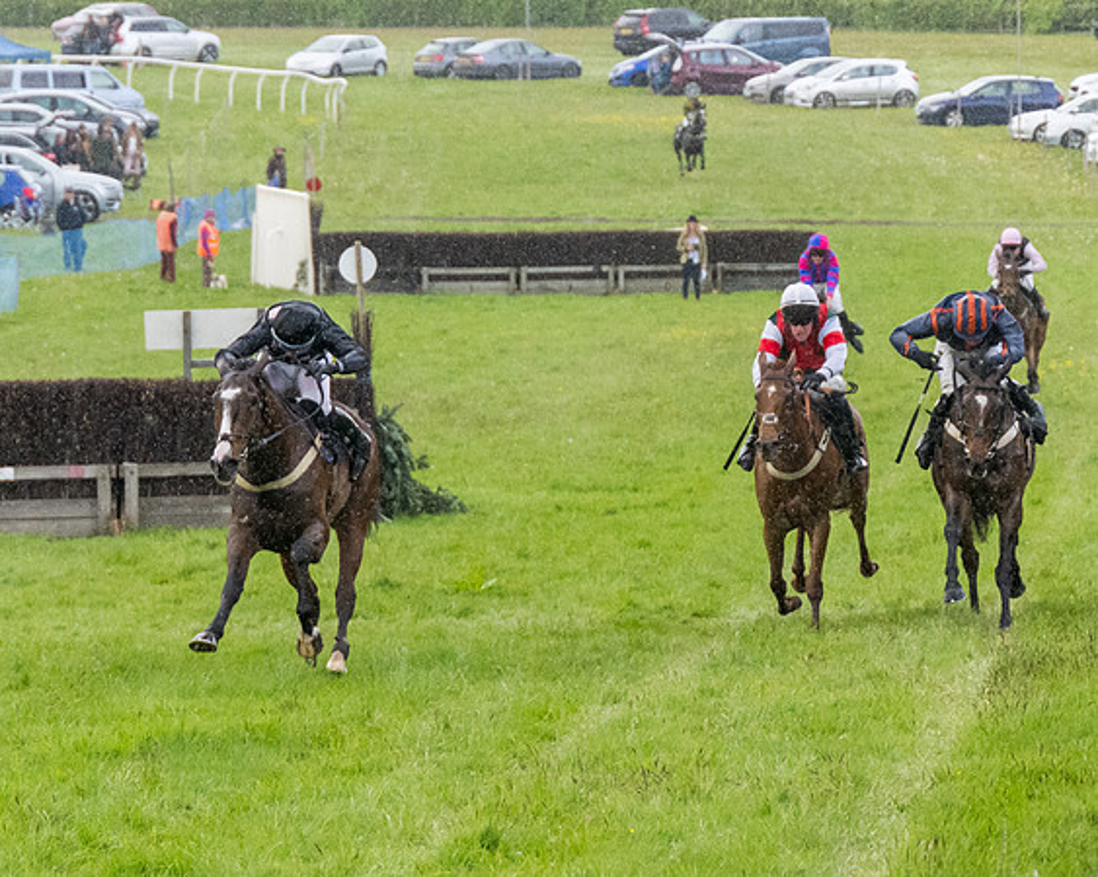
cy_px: 587
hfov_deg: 7.5
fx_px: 8413
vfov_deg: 6.0
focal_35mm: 259
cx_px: 280
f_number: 4
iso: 2000
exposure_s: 1/1250
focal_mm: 98
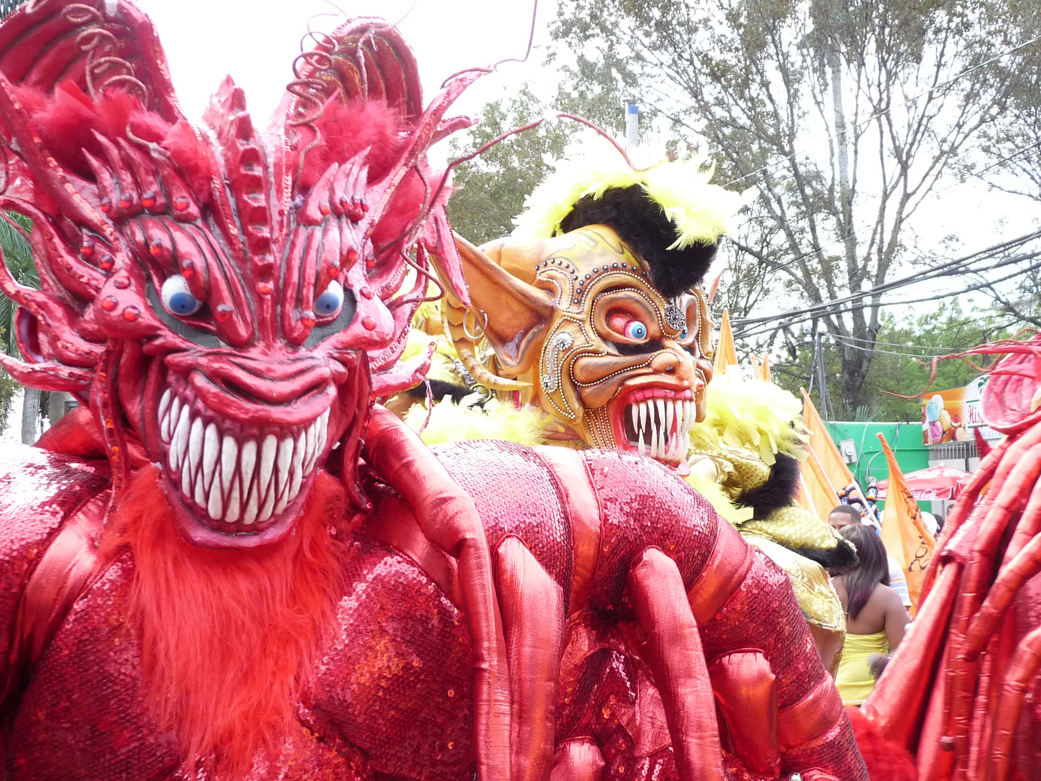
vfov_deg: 36.8
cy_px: 390
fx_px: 1173
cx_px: 520
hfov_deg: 47.9
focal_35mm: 39
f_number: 2.8
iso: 200
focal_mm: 4.8
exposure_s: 1/100
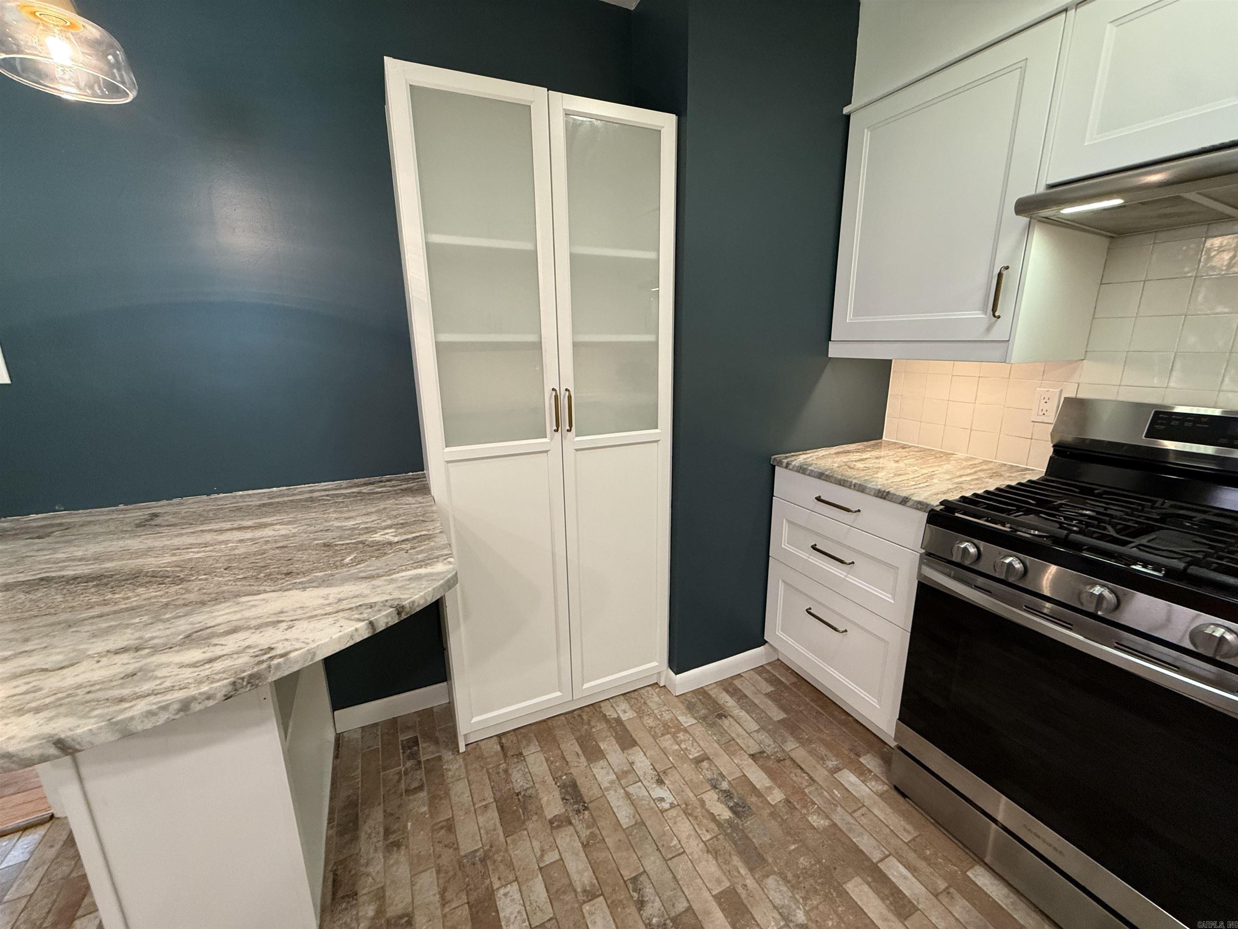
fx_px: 501
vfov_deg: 85.7
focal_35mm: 14
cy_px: 464
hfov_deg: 102.1
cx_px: 619
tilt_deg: -14.0
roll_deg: +1.1
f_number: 2.2
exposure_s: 1/60
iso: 250
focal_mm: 2.22
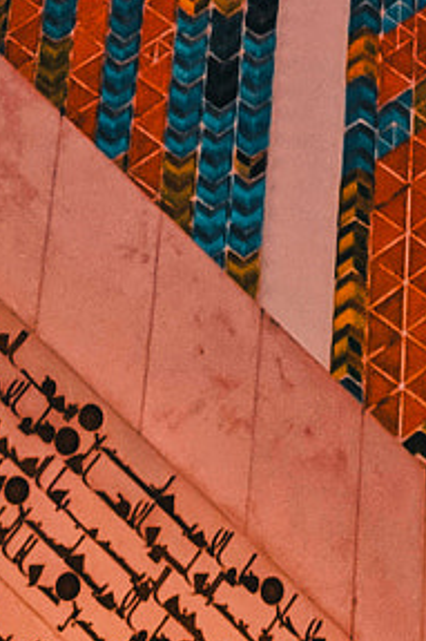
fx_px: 2683
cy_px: -797
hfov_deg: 8.9
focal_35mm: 151
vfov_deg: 11.6
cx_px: 611
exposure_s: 1/125
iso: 121
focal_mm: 4.67
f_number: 2
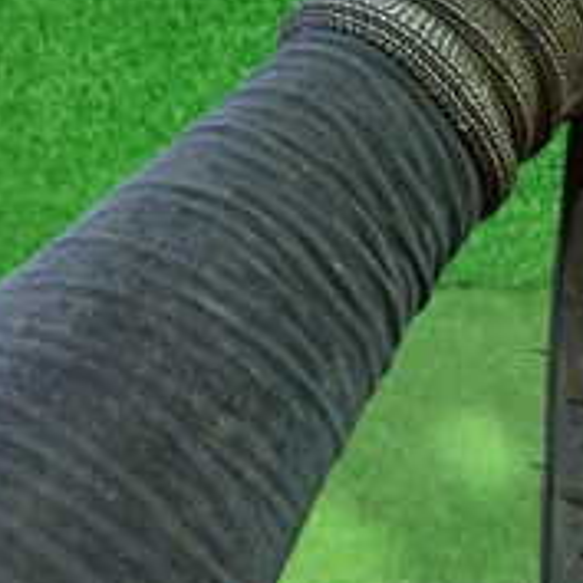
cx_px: 685
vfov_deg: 22.9
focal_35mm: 75
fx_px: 1429
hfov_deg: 21.5
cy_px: 161
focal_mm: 4.5
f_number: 2
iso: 800
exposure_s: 1/30
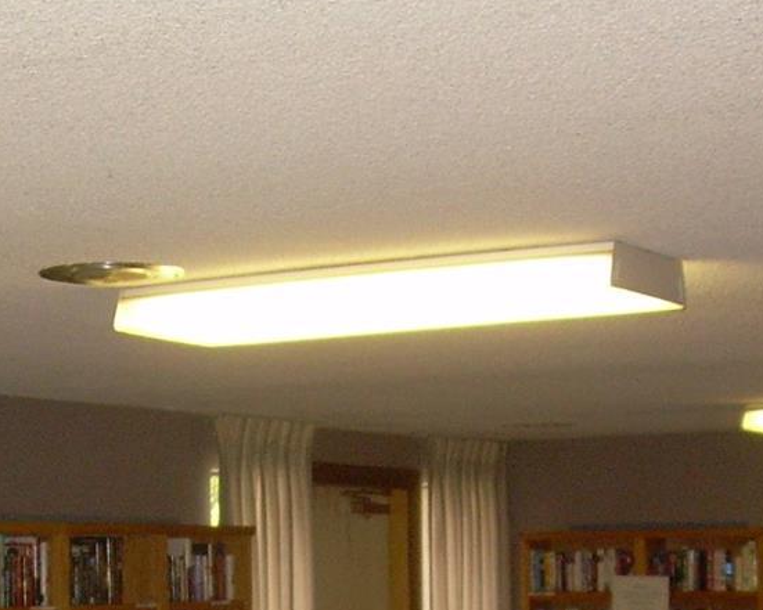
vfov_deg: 14.7
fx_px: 2281
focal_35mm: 101
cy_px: 744
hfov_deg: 18.9
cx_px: 259
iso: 154
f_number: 2.8
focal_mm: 6.3
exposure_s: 1/60
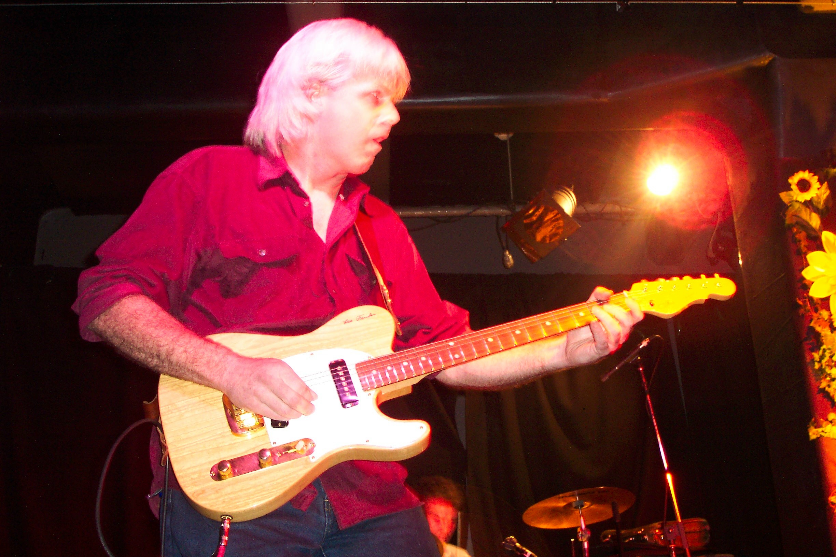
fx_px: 1091
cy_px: 278
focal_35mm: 47
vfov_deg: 28.6
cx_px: 418
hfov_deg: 41.9
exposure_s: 1/6
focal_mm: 9.8
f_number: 3.1
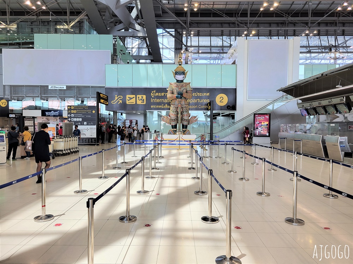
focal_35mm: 26
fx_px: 265
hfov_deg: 67.3
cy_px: 132
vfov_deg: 53.1
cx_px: 176
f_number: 1.8
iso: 50
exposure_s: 1/120
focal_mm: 5.4
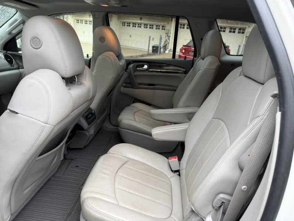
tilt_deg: -19.5
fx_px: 204
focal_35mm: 24
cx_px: 147
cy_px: 110
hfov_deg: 71.6
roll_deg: -7.2
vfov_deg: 56.8
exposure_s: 1/121
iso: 125
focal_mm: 6.76
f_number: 1.78
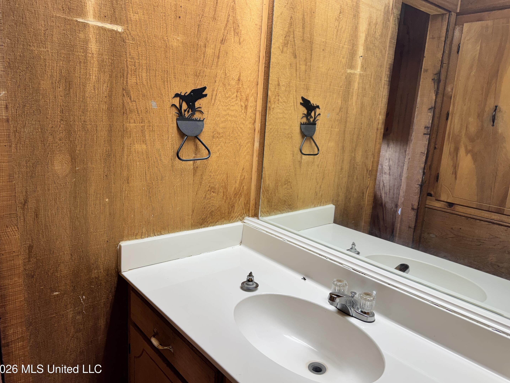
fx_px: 368
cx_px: 250
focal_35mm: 25
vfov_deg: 54.9
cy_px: 188
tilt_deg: -12.2
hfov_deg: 69.4
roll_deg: -4.7
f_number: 1.78
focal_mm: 6.76
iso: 80
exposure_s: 1/120
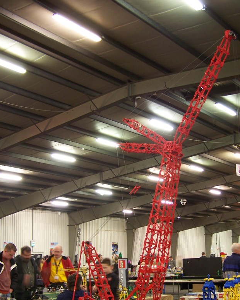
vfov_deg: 37.7
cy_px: 192
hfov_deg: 30.8
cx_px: 139
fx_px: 435
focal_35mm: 49
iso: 80
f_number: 2.8
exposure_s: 1/2
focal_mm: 6.3
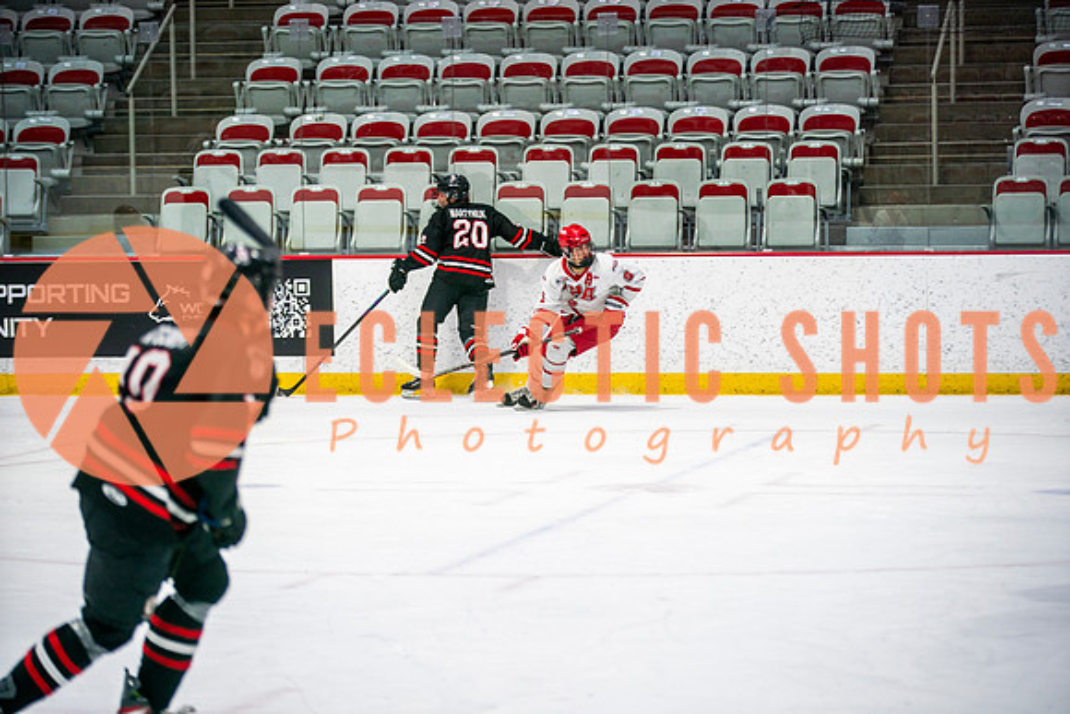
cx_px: 535
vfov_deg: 10.2
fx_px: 4013
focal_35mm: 135
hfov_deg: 15.2
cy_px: 357
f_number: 2.8
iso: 500
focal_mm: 135
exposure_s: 1/640
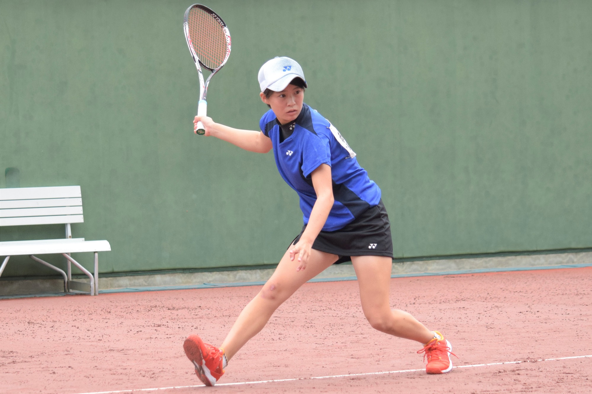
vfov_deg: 10.8
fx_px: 2096
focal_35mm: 128
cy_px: 197
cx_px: 296
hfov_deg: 16.1
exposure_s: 1/2500
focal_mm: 85
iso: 1250
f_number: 4.5
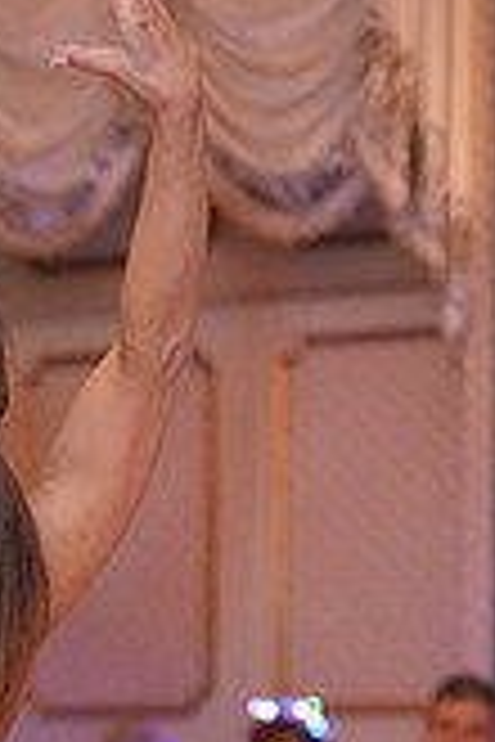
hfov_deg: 7.7
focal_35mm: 176
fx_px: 3630
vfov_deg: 11.3
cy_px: 1084
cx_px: -245
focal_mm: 50
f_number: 2
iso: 5000
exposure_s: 1/250
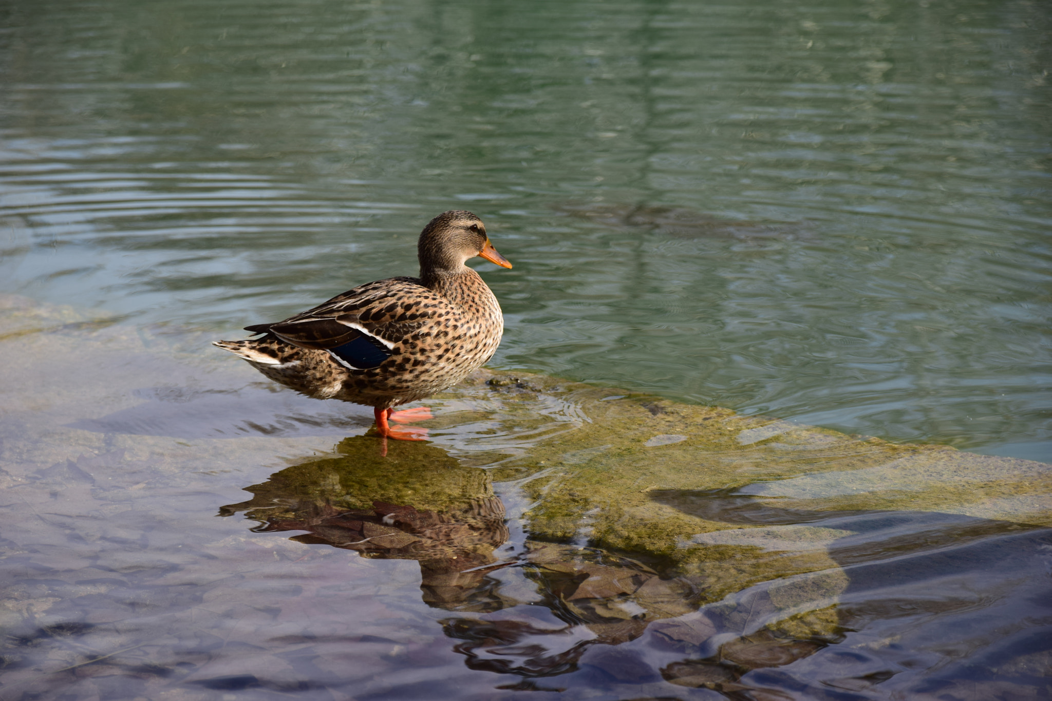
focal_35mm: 105
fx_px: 3068
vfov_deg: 13.0
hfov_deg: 19.5
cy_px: 350
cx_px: 526
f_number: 4
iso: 100
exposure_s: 1/500
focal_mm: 70
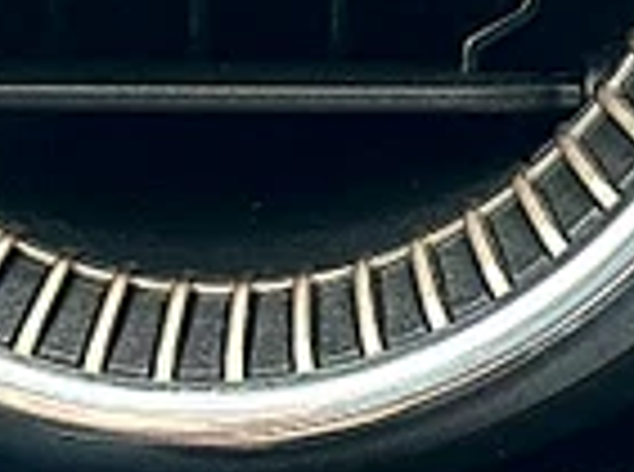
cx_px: 715
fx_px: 4366
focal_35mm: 239
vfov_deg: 6.2
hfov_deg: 8.2
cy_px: 97
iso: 64
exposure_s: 1/121
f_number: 1.78
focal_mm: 6.86
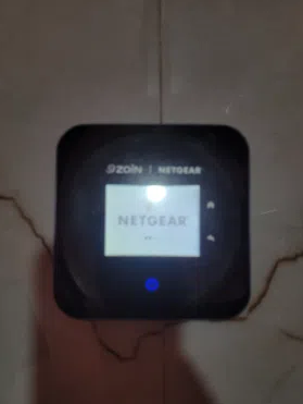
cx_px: 150
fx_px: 326
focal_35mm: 28
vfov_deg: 63.3
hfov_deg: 49.8
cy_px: 216
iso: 50
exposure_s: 1/100
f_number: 1.8
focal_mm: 5.4
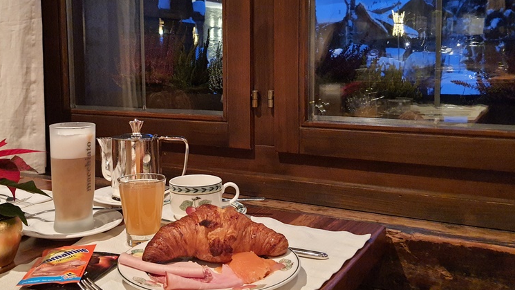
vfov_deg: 31.0
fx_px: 519
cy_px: 99
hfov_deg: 52.3
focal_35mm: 38
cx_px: 198
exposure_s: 1/33
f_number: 1.7
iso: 640
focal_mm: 4.32
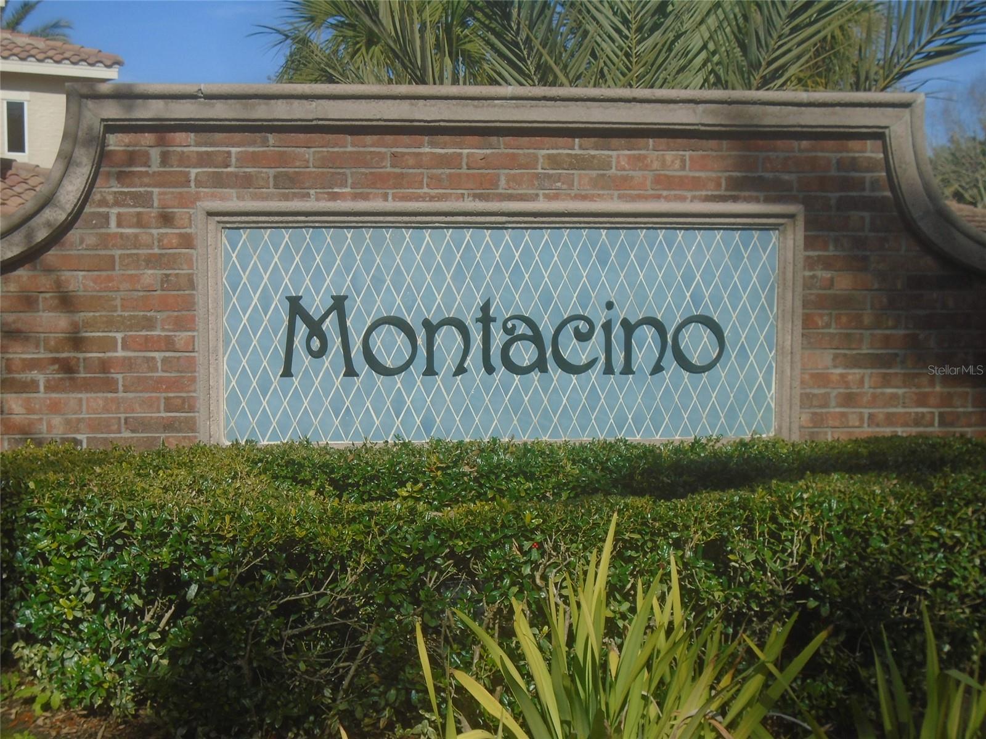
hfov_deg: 38.9
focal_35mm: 49
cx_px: 493
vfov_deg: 29.7
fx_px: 1396
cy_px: 370
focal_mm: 8.7
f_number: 4.5
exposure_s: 1/1000
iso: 100
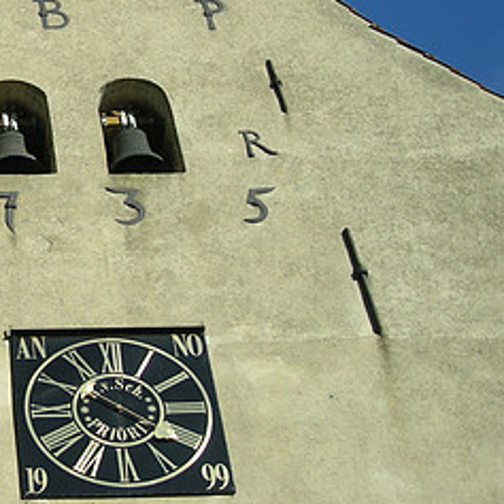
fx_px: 1565
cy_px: 95
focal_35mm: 95
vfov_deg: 18.1
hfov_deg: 17.6
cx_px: -66
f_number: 6.1
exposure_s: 1/184
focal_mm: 7.1
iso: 50
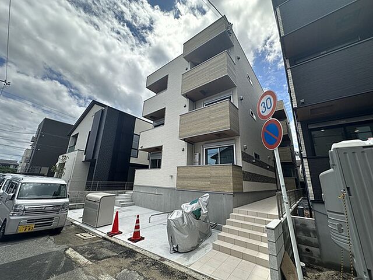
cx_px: 186
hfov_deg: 102.1
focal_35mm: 14
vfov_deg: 85.7
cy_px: 140
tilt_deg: +16.3
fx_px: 151
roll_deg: -2.0
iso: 40
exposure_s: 1/1335
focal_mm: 2.22
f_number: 2.2
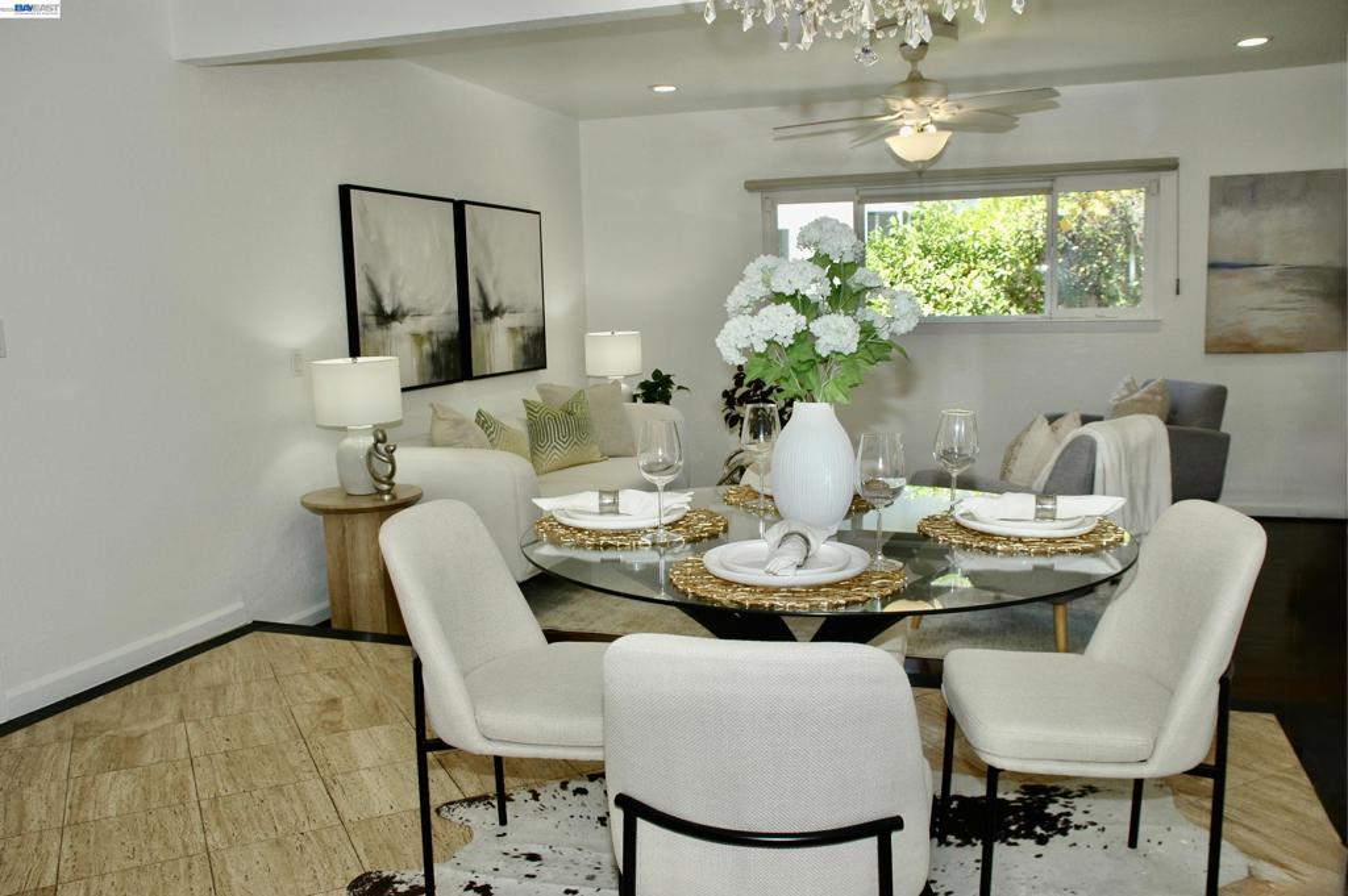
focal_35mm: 30
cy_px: 448
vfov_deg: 43.5
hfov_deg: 62.0
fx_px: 1122
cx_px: 674
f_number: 5
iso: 200
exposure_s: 1/100
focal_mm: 20
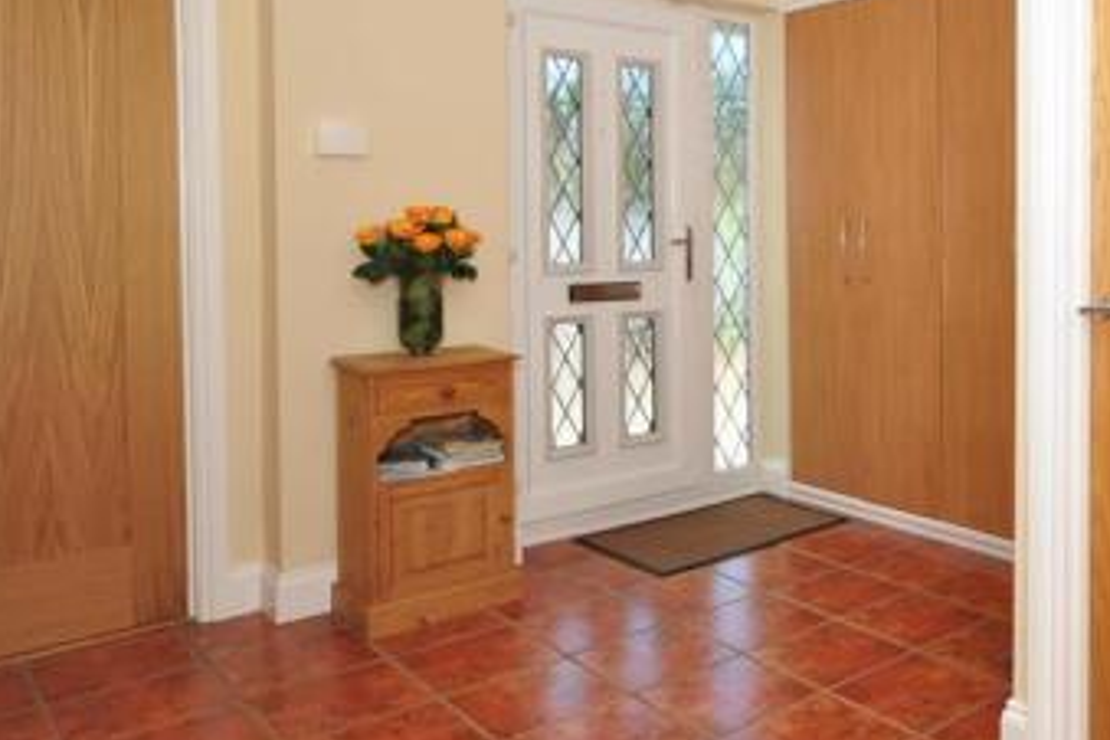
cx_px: 1002
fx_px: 894
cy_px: 265
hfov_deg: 55.1
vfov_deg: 44.5
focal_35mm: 29
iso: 200
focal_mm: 10
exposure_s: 1/200
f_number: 4
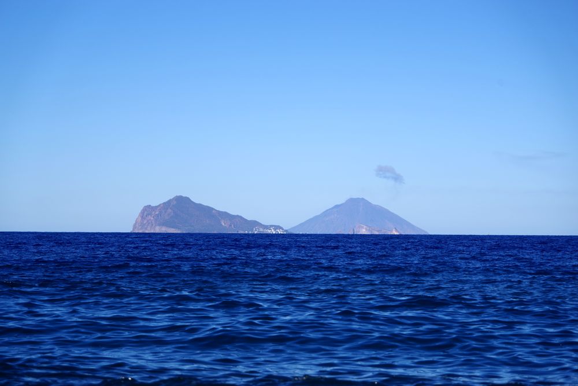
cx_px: 289
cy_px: 193
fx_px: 1686
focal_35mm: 105
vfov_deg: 13.0
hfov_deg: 19.5
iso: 100
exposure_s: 1/800
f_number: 5.6
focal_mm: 105
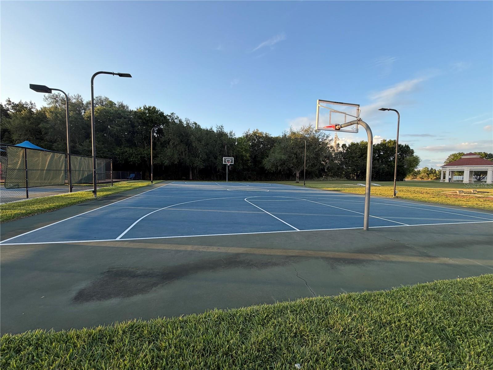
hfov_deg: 102.1
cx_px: 246
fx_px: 199
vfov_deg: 85.7
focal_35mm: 14
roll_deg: -0.8
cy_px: 185
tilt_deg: -3.4
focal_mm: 2.22
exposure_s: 1/430
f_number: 2.2
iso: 64
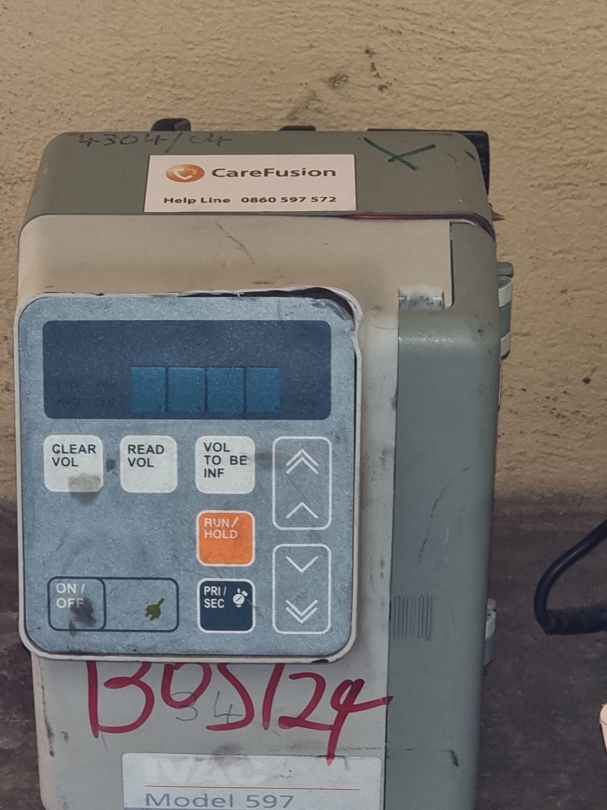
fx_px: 1894
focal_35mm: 81
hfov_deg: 18.2
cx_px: 301
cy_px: 415
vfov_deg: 24.1
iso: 320
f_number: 2.4
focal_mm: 9
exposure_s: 1/33
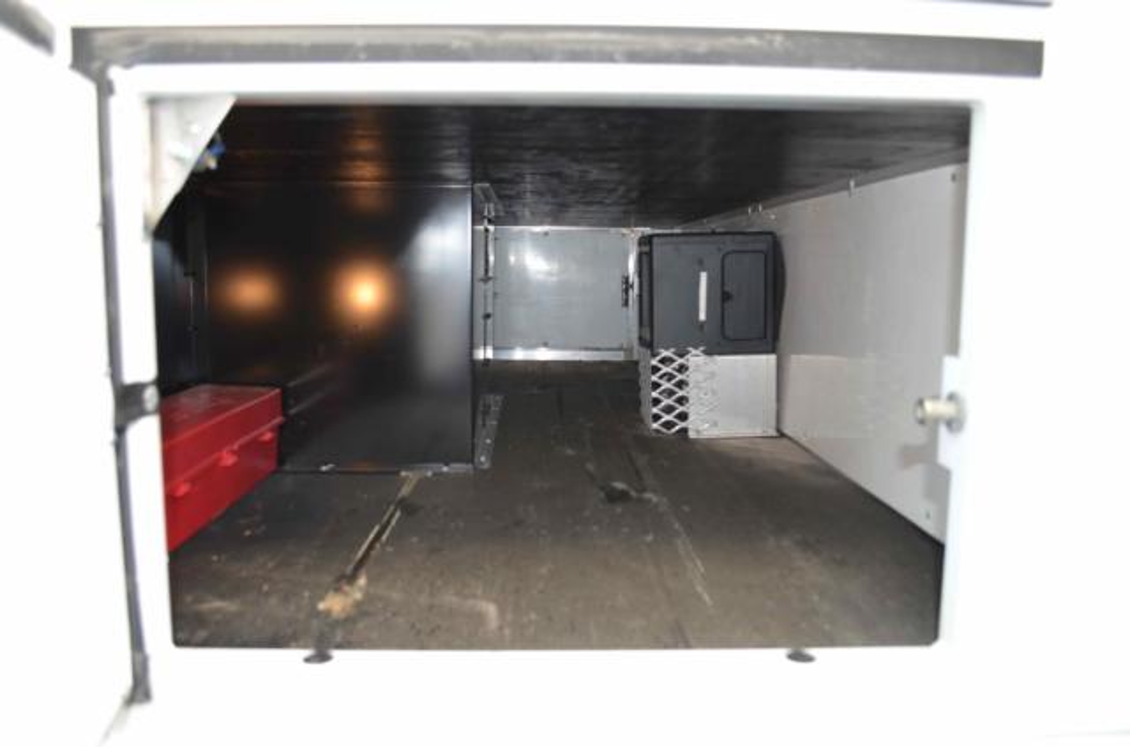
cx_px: 565
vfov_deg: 47.7
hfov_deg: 67.5
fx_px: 845
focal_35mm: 27
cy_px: 374
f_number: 3.5
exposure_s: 1/125
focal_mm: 18
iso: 400
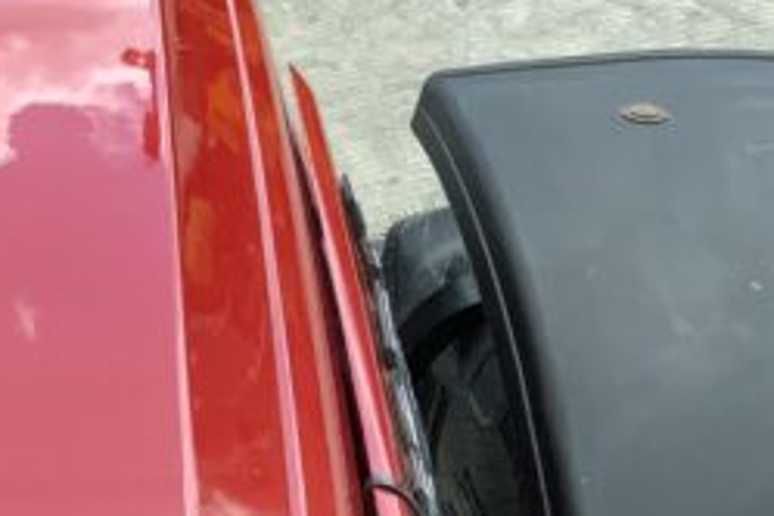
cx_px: -140
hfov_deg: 15.9
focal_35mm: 124
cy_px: 87
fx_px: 2666
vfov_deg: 11.0
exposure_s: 1/719
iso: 16
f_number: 1.8
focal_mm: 3
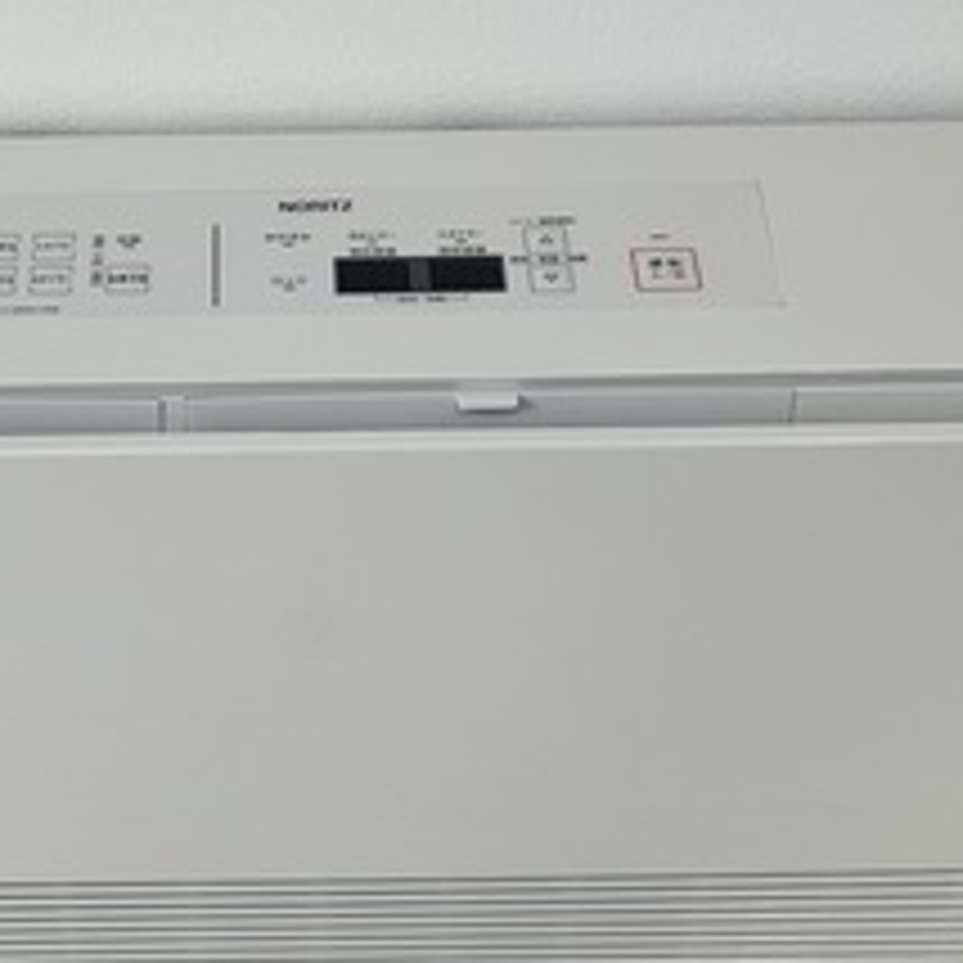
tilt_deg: -45.8
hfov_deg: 23.8
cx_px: 279
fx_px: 2266
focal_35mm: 72
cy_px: 644
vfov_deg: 23.9
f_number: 1.8
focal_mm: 3
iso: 20
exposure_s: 1/122
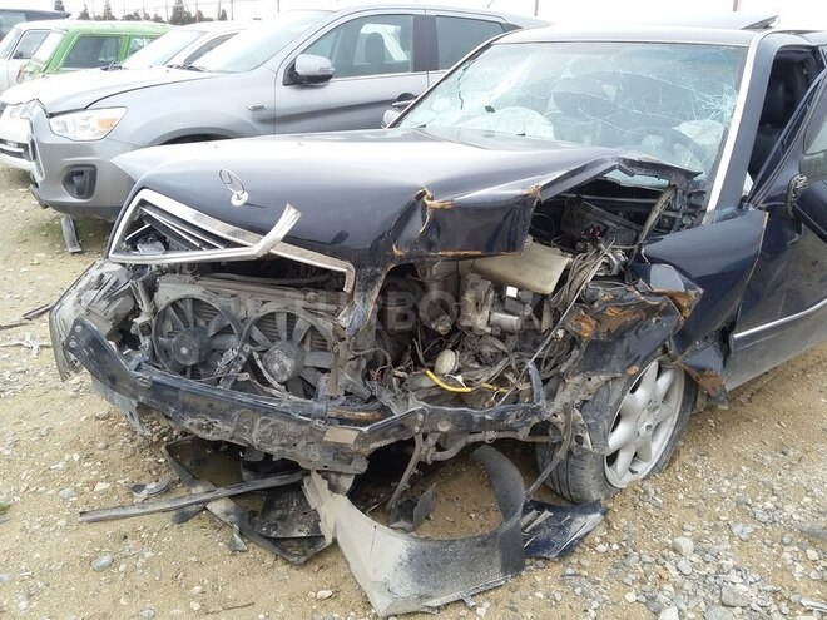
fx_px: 741
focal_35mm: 31
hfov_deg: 58.4
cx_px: 414
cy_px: 310
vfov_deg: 45.4
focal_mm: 3.3
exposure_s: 1/100
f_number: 2.2
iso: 100
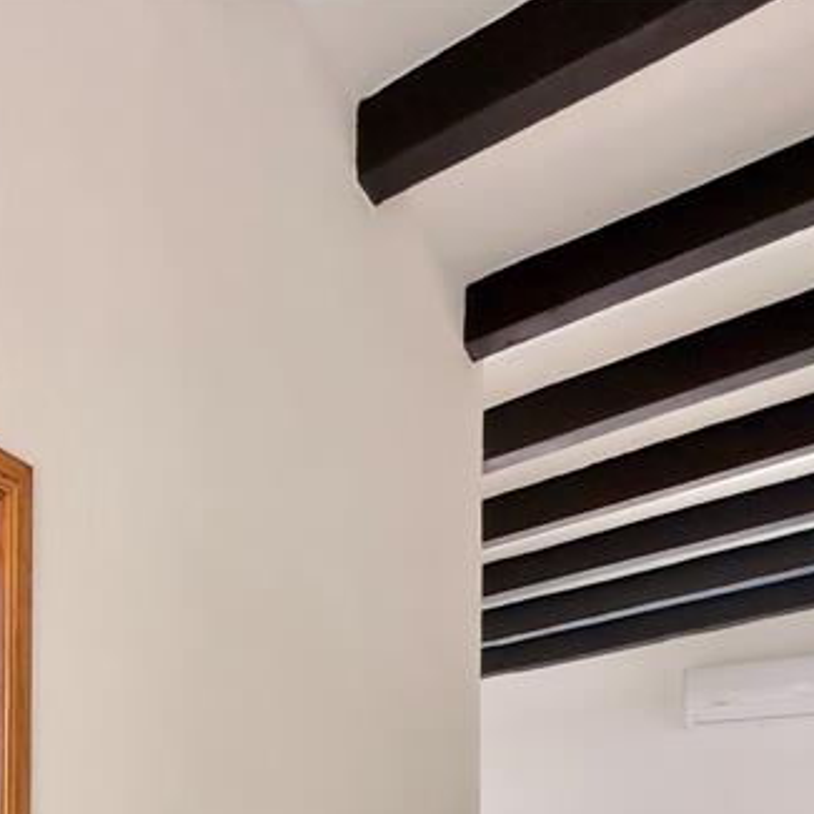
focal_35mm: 39
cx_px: -78
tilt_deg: -1.4
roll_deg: -0.4
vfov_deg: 35.1
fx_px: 1038
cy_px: 948
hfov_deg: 36.4
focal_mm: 2.22
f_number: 2.2
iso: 250
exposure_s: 1/120
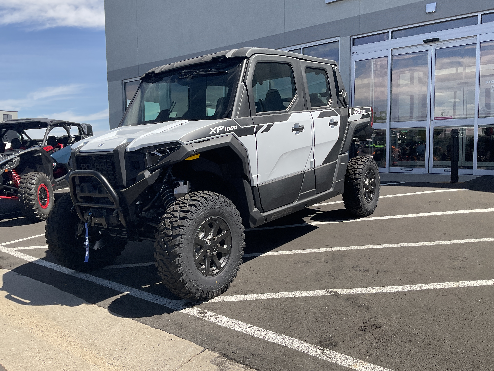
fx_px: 414
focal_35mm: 29
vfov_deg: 48.2
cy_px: 186
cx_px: 247
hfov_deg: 61.7
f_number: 1.8
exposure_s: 1/1412
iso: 16
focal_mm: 3
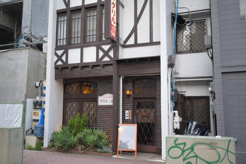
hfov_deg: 56.1
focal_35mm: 34
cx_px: 123
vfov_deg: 39.2
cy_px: 82
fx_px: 231
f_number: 4
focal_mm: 22.5
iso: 140
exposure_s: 1/40
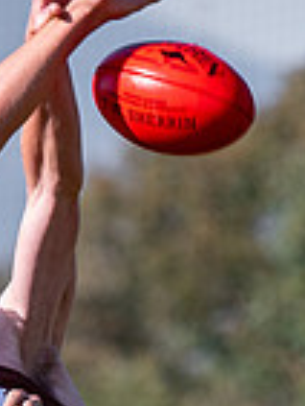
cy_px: 542
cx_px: -13
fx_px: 19894
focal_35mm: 1696
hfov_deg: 0.9
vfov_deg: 1.2
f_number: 3.5
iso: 100
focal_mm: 165
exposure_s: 1/1000
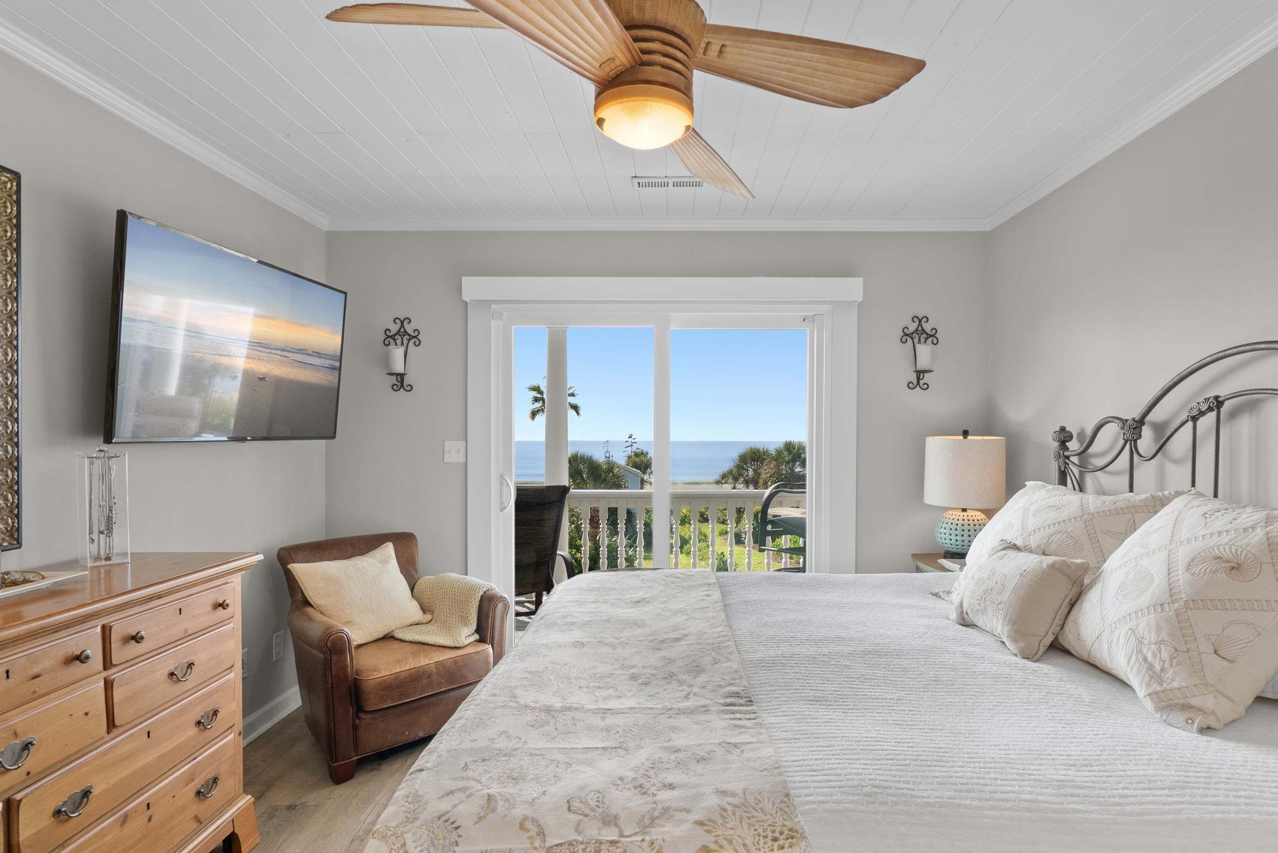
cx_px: 660
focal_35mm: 19
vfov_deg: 64.5
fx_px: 675
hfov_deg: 86.9
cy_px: 457
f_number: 8
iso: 400
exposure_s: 1/15
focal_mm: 16
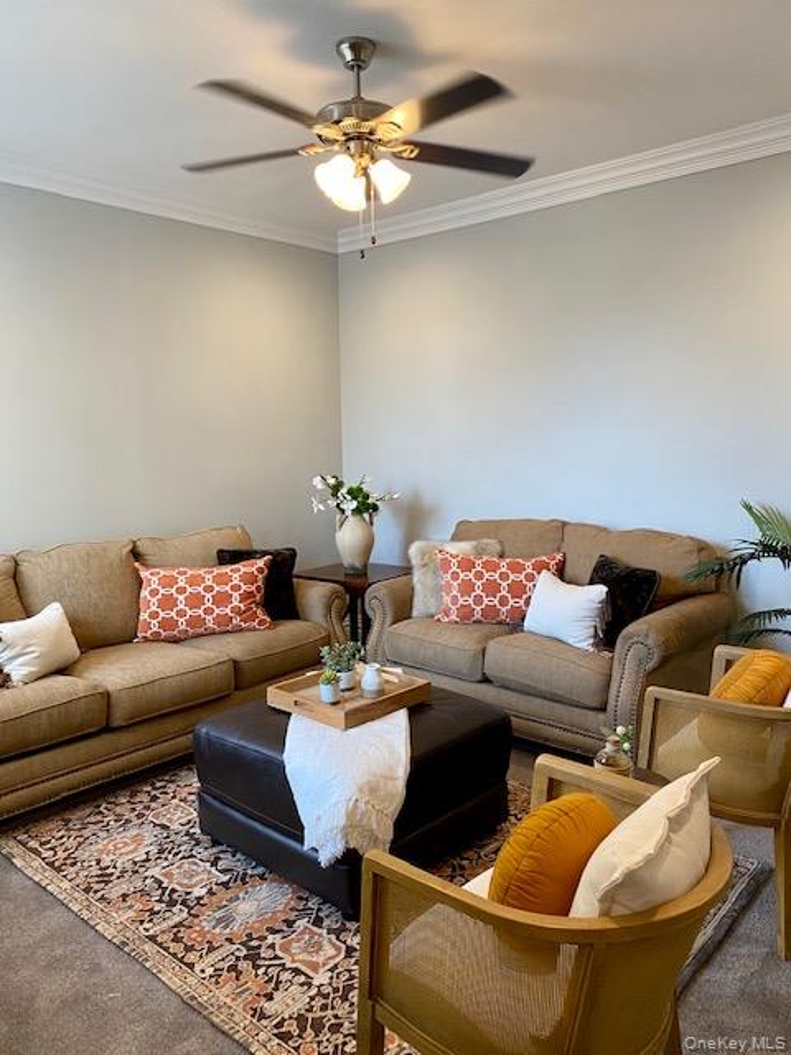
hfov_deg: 53.1
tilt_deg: -5.2
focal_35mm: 26
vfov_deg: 67.3
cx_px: 396
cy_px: 528
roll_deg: +0.3
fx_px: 792
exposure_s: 1/60
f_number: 1.8
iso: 80
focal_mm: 4.25
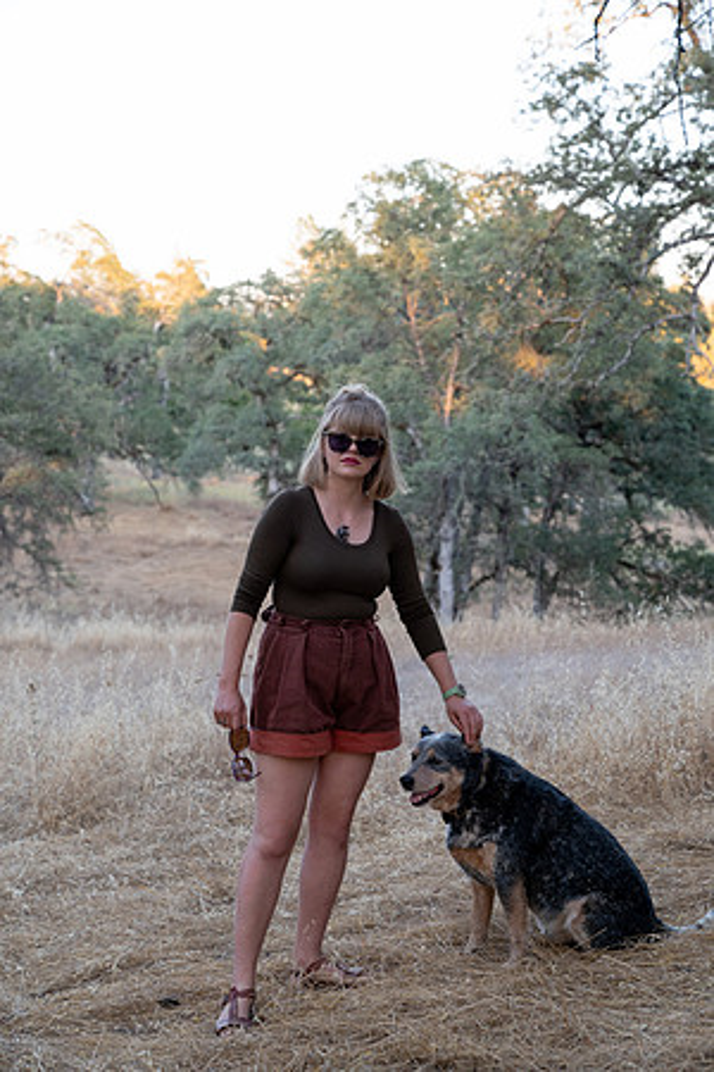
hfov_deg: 19.5
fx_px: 2082
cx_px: 357
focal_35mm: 70
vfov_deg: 28.8
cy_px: 536
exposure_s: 1/100
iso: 640
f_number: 5
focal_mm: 70
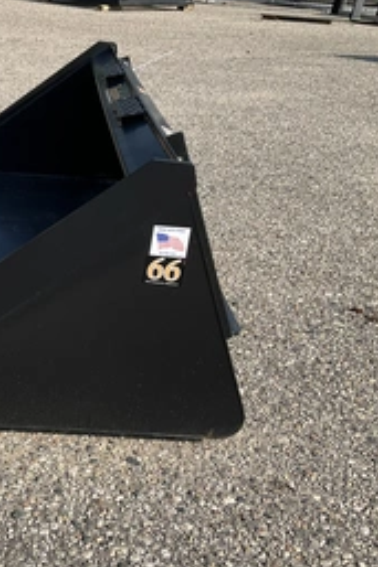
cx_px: 38
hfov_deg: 27.6
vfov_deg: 41.9
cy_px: 282
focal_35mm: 47
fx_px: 741
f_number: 1.8
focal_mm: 3
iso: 25
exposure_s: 1/1412
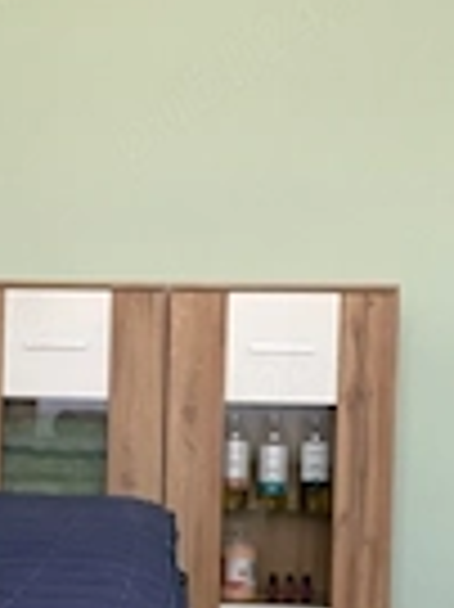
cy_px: 459
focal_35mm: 77
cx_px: -4
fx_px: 1349
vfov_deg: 25.1
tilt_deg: -1.3
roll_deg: -1.8
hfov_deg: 18.6
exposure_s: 1/70
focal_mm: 4.2
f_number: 1.6
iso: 125
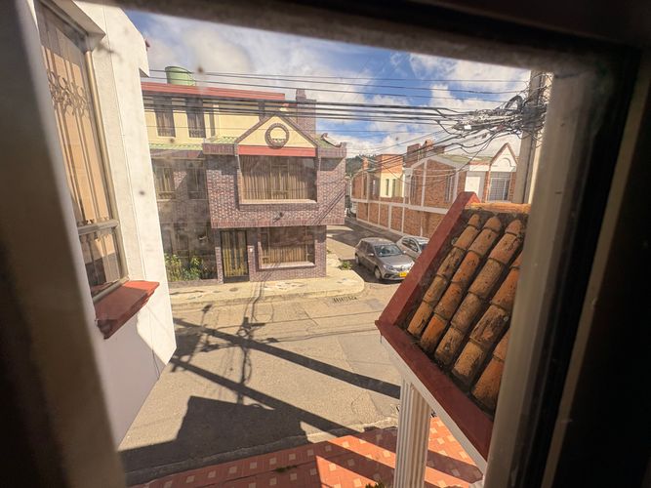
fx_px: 263
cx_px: 326
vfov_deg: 85.7
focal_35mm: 14
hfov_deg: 102.1
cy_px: 244
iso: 40
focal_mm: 2.22
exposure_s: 1/657
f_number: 2.2
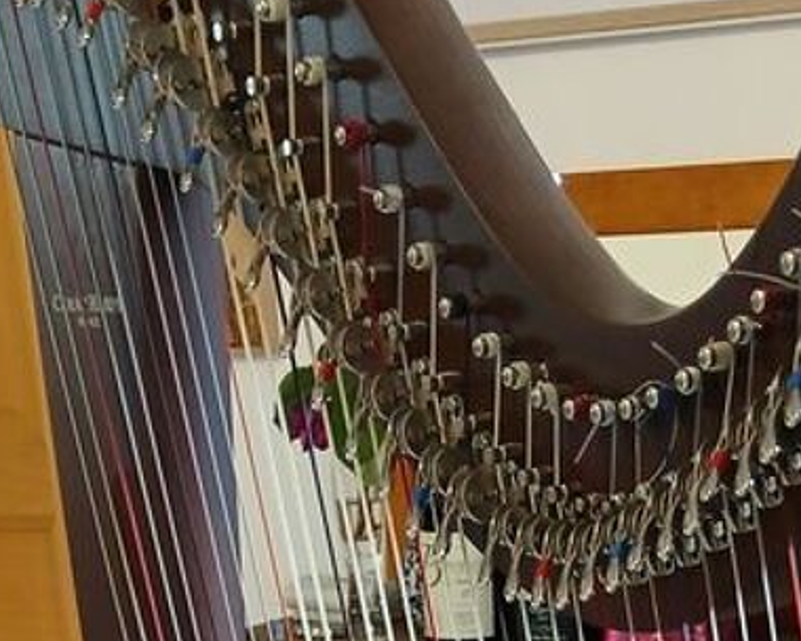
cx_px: 489
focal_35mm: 89
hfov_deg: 21.5
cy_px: 1308
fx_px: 2110
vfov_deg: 14.2
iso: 250
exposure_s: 1/25
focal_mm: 3.98
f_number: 1.8
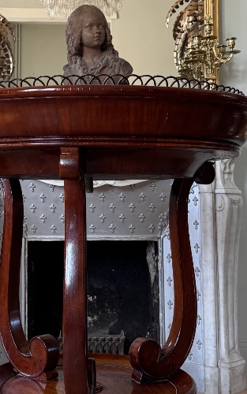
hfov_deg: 21.2
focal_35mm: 61
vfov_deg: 33.4
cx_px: 72
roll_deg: +0.0
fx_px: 656
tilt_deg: +3.9
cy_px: 162
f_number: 1.78
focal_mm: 6.76
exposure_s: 1/109
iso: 200
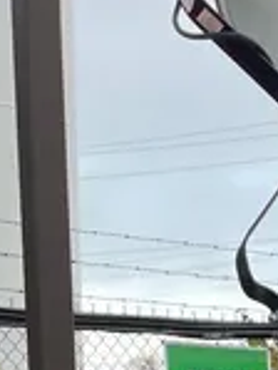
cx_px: 405
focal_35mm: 128
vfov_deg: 13.8
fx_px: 1369
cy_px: 662
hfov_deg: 11.2
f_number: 1.6
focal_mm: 4.2
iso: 40
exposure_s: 1/121
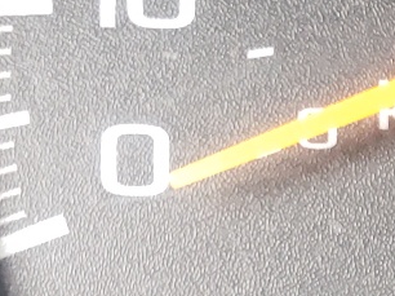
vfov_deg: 10.7
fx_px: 1551
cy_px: 340
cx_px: 638
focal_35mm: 136
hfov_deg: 13.5
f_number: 1.5
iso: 194
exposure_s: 1/60.2
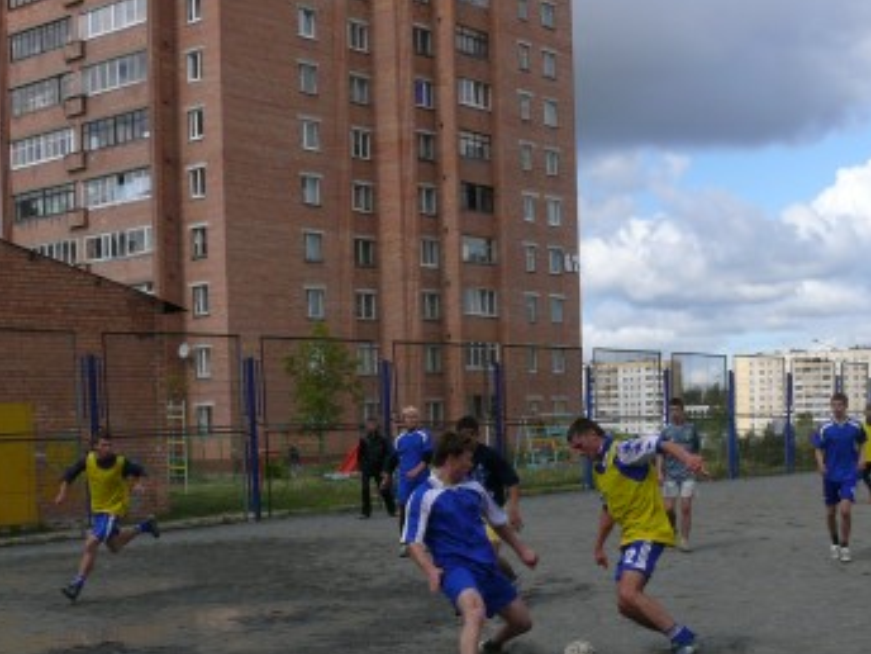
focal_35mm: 57
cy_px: 510
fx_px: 1434
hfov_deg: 33.7
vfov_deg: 25.3
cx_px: 532
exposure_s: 1/500
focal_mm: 7.4
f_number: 6.3
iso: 100
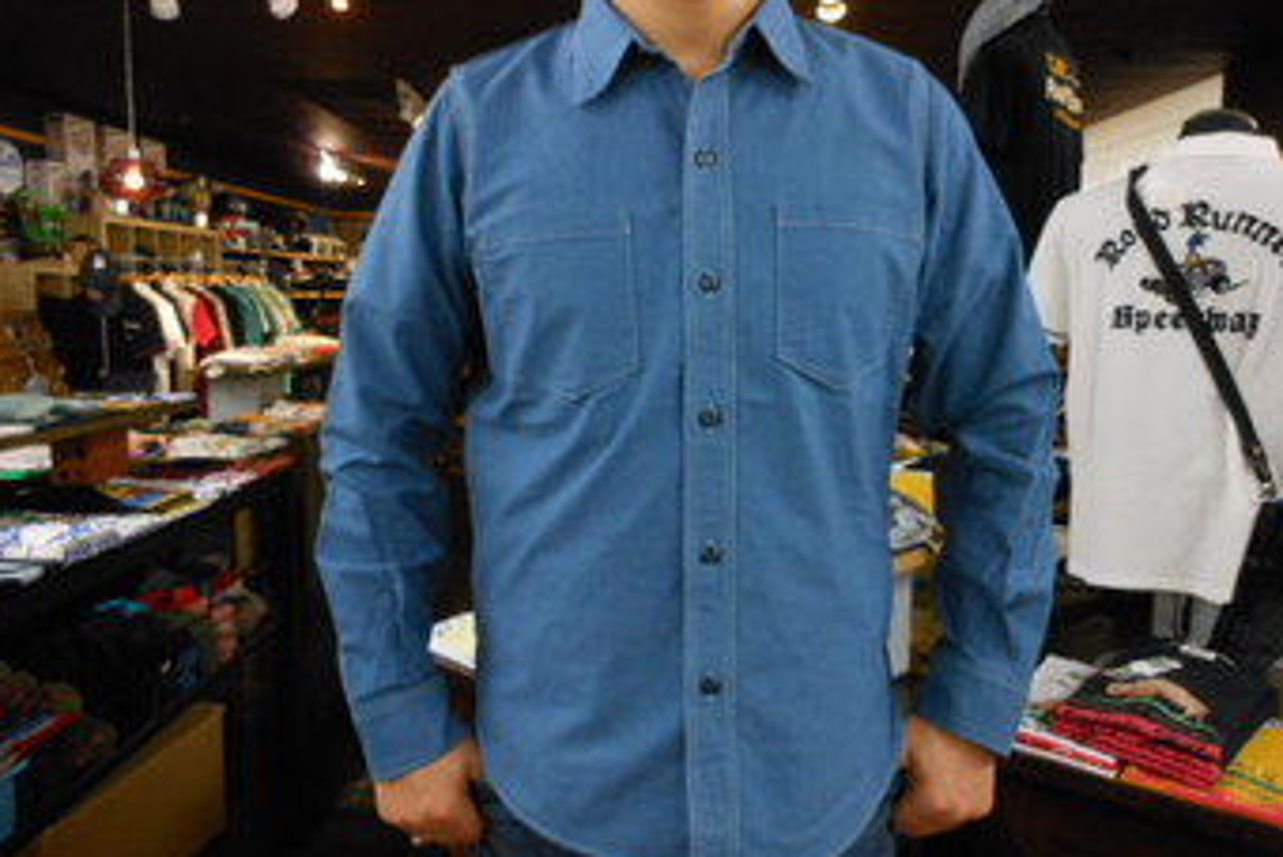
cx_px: 642
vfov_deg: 43.6
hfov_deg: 61.9
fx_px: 1070
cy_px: 428
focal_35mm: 30
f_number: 3.7
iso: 400
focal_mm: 5
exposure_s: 1/30
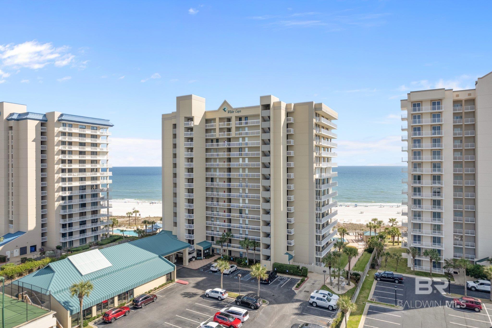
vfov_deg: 57.2
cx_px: 246
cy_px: 164
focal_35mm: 22
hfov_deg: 78.6
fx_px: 301
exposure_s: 1/400
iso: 100
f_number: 2.8
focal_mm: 8.38
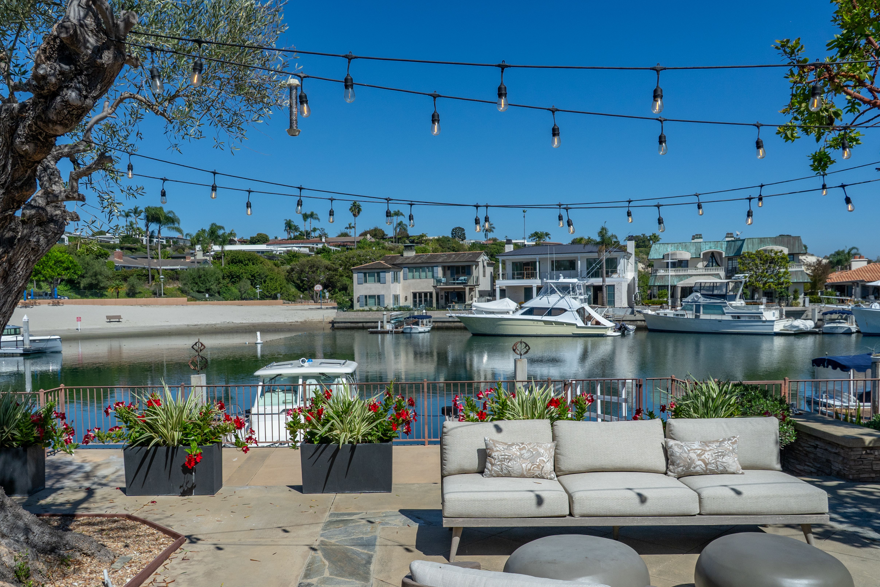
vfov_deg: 44.9
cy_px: 331
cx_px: 402
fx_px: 709
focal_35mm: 29
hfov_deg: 63.6
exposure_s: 1/1000
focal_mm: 24
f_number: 11
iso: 500
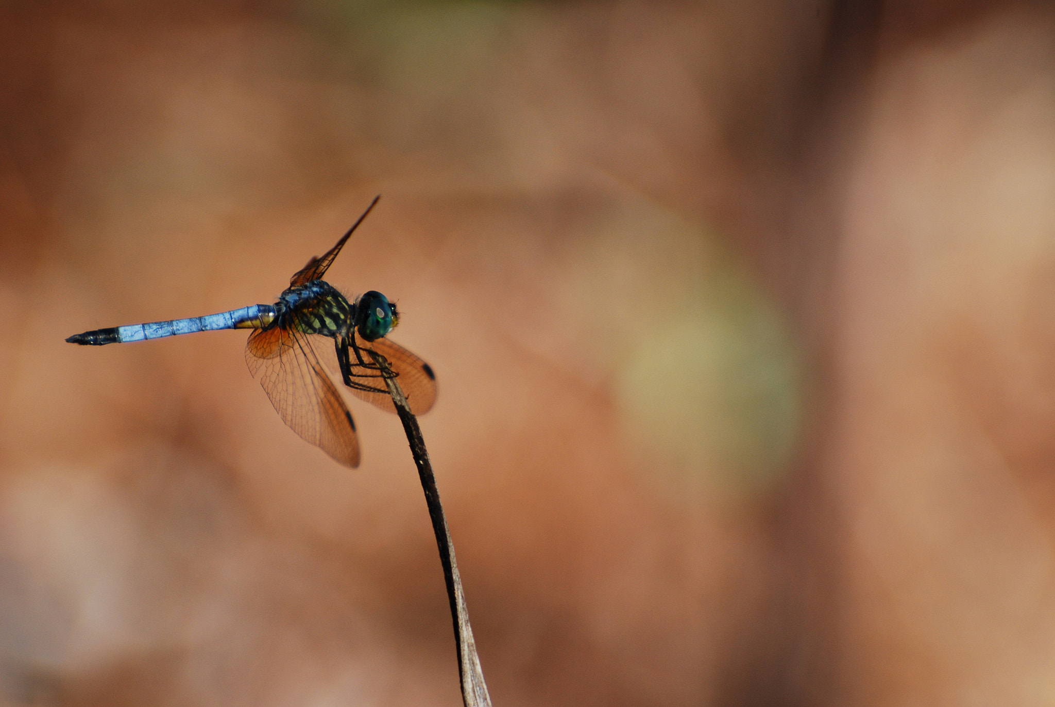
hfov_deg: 4.6
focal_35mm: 450
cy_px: 354
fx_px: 13203
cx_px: 528
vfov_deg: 3.1
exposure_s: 1/320
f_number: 5.6
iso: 400
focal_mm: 300
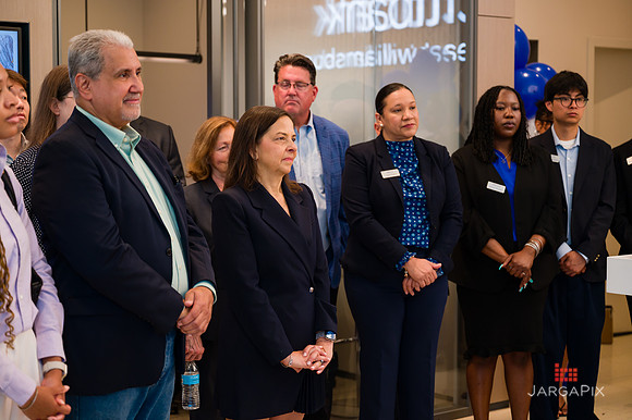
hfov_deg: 30.4
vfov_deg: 20.5
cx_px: 316
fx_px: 1164
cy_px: 210
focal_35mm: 66
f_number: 3.2
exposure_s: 1/200
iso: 400
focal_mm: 65
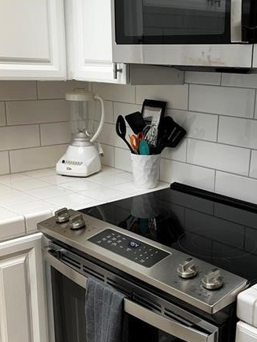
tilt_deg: -17.1
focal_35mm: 46
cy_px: 195
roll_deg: -1.9
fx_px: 455
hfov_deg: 31.1
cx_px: 186
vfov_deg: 41.1
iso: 125
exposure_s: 1/120
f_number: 1.6
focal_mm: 5.1
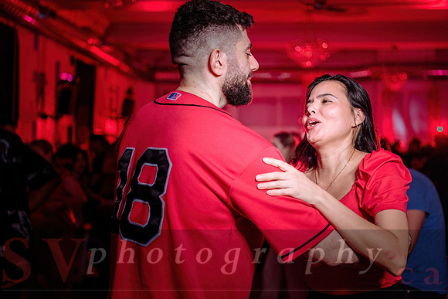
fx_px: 647
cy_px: 150
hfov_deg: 38.2
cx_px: 224
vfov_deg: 26.0
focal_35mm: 52
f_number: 2.8
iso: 500
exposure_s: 1/80
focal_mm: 52
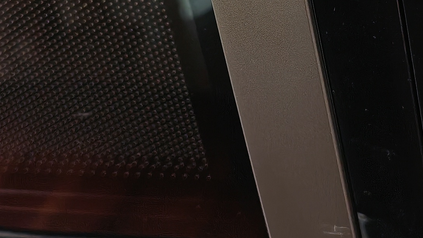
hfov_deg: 21.7
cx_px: 286
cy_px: -65
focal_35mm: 98
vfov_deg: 12.0
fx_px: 1099
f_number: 1.57
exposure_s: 1/50
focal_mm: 7
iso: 242
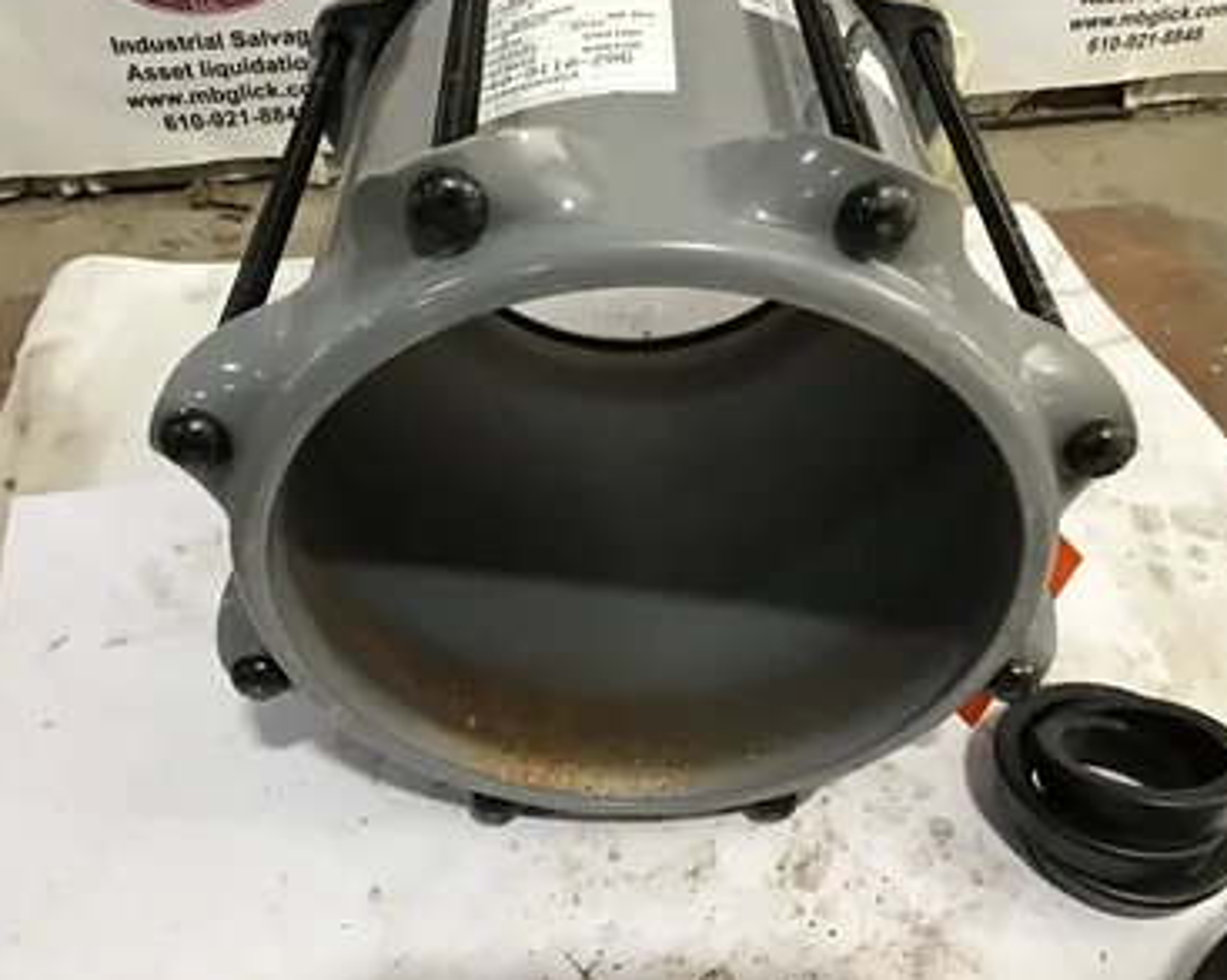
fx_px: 1197
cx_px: 662
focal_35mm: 33
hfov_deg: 54.2
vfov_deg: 44.5
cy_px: 485
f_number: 2.4
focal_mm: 3.3
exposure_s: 1/30
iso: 160
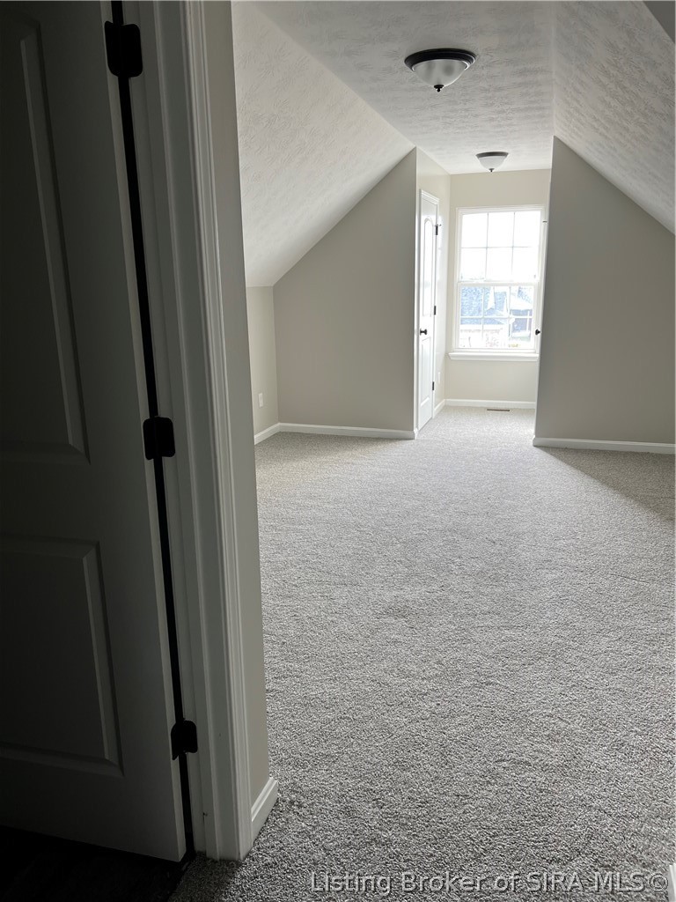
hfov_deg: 53.1
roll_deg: +0.7
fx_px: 677
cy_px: 451
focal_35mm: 26
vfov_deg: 67.3
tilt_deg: -14.1
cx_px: 338
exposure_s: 1/120
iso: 80
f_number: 1.5
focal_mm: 5.7
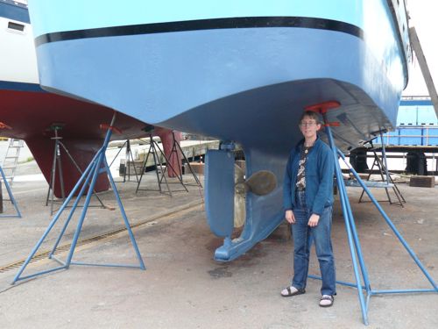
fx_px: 519
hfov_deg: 45.8
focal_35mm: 41
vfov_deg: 35.1
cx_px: 219
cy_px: 164
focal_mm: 6.8
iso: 200
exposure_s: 1/125
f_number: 2.8
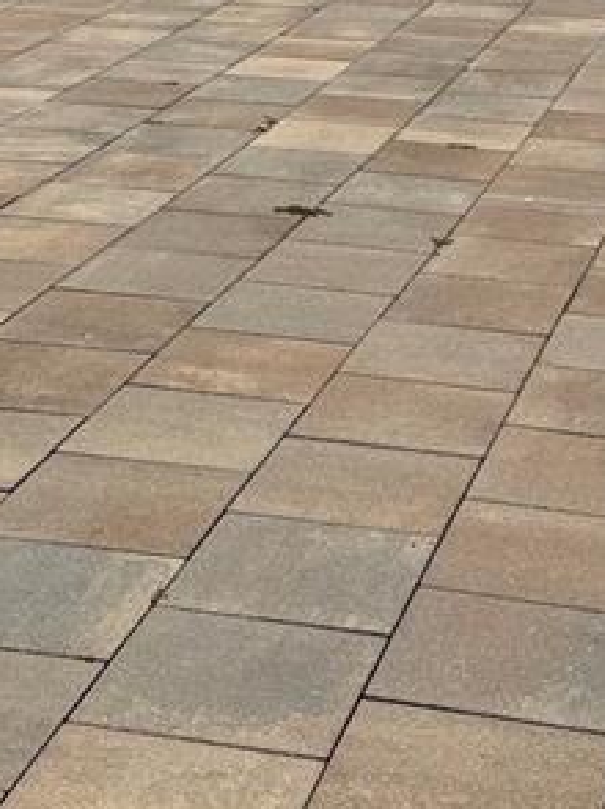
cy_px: 19
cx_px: 421
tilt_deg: -10.3
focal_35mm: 98
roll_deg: -2.1
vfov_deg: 19.5
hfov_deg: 15.0
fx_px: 2287
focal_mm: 6.76
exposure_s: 1/11905
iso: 80
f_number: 1.78
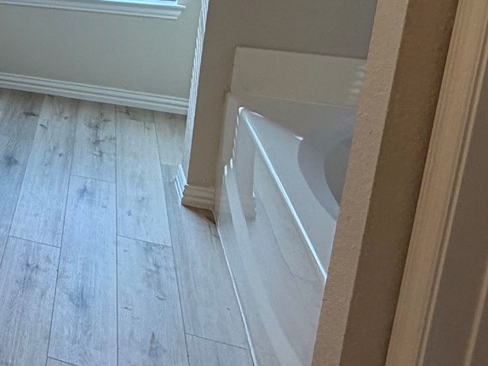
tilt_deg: -10.7
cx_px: -236
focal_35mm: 50
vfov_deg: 27.0
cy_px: -27
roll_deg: +1.1
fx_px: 705
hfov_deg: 27.3
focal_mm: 2.22
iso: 80
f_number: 2.2
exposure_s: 1/120
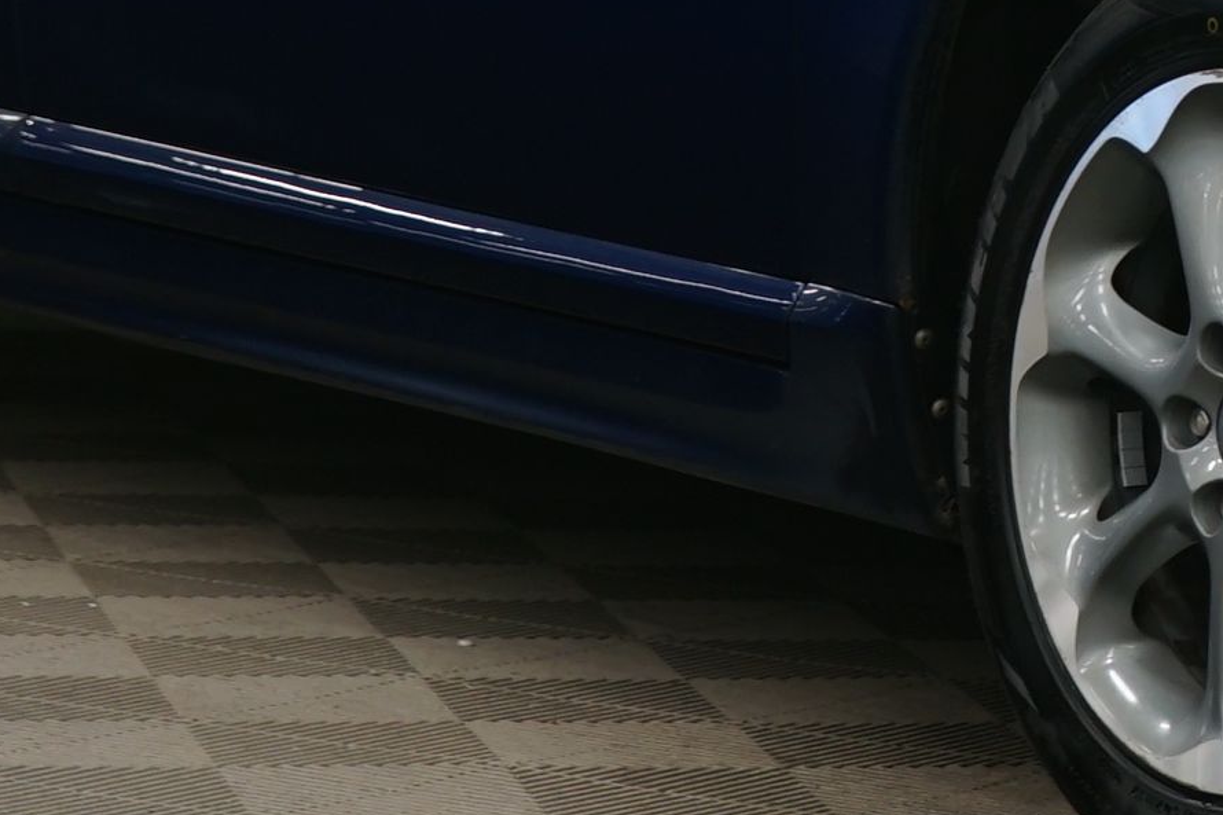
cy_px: -410
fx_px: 7812
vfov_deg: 5.9
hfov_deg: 8.8
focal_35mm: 230
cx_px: 1466
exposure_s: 1/8
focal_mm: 52
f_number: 5
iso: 400
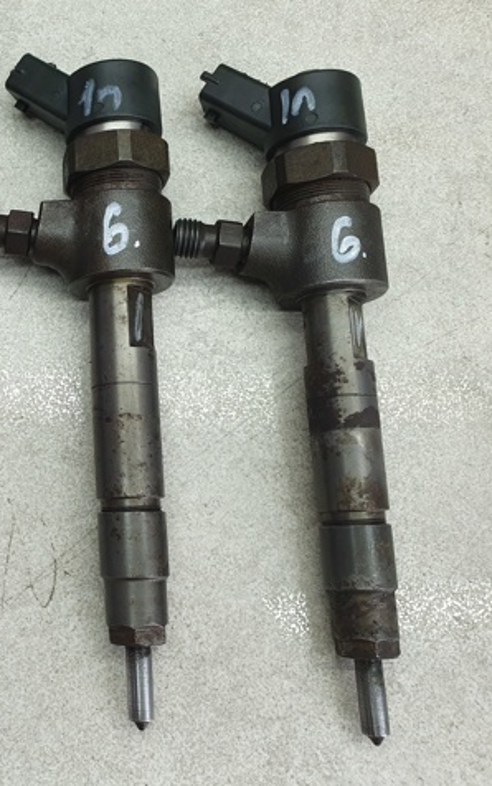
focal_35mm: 37
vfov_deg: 52.7
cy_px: 392
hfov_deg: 31.4
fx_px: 793
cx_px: -21
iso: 80
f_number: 2.4
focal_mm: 4.32
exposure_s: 1/100
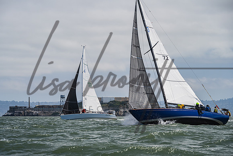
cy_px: 87
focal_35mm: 146
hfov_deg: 14.0
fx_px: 947
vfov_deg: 9.4
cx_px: 111
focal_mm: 130
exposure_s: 1/2500
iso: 400
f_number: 7.1
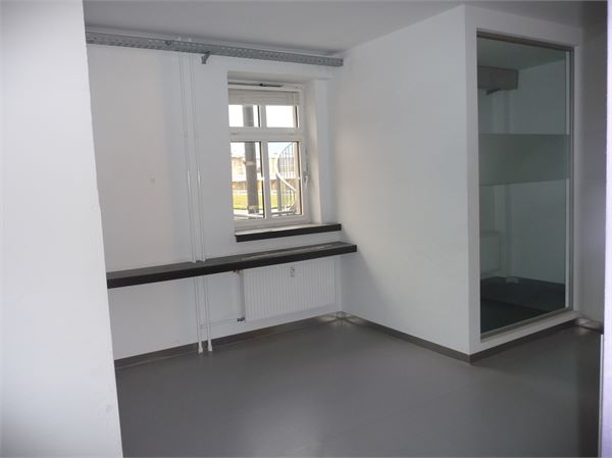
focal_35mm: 28
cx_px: 306
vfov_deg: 49.7
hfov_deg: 63.5
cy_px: 229
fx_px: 495
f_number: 3.3
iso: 250
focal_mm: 4.7
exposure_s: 1/30
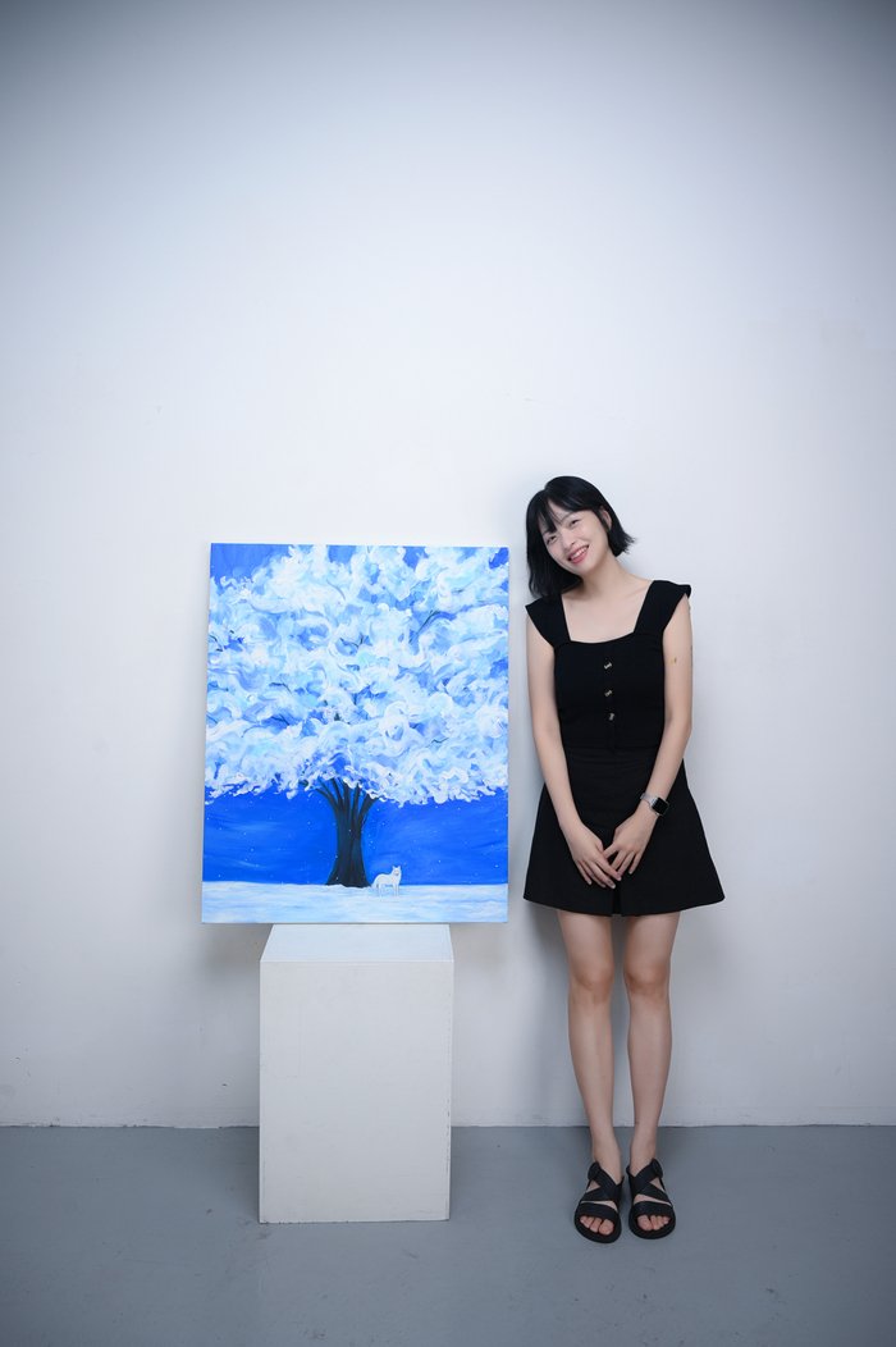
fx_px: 1028
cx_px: 448
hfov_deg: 47.1
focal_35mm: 28
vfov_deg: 66.4
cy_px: 674
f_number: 6.3
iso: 125
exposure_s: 1/160
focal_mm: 27.5
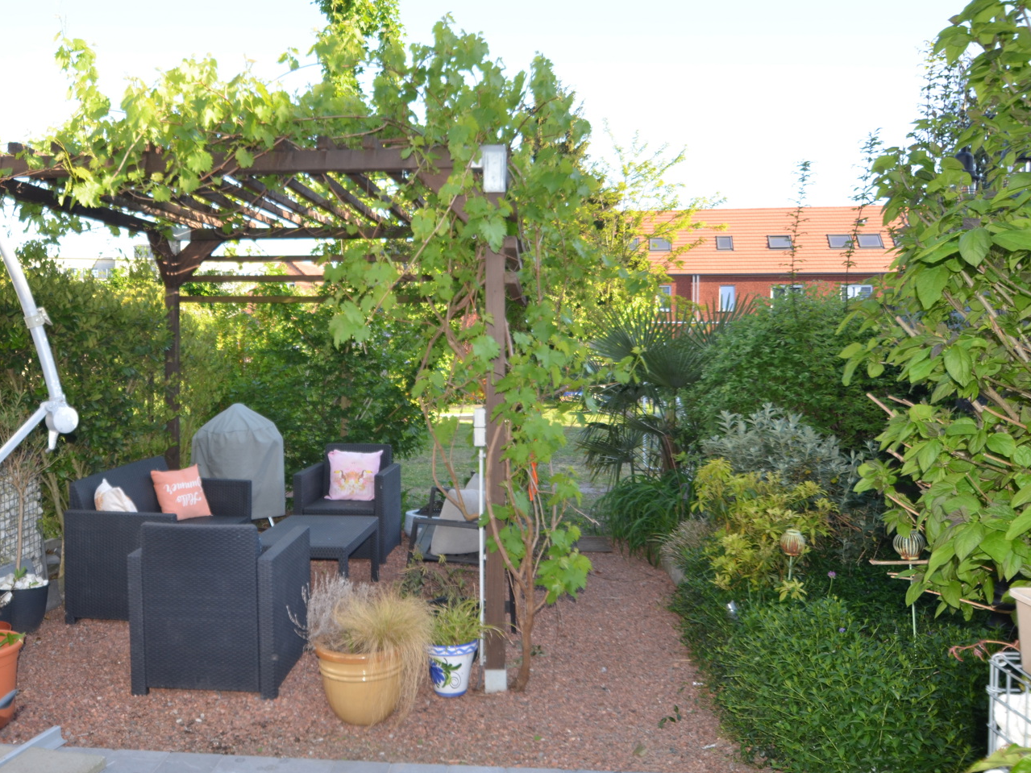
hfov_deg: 60.2
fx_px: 881
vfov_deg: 47.4
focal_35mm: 30
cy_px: 366
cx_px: 421
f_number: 4.2
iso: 200
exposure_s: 1/250
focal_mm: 17
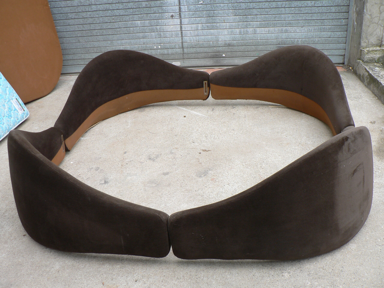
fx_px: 399
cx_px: 192
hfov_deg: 51.4
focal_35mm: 36
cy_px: 144
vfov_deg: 39.7
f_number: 2.8
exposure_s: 1/100
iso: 80
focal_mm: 6
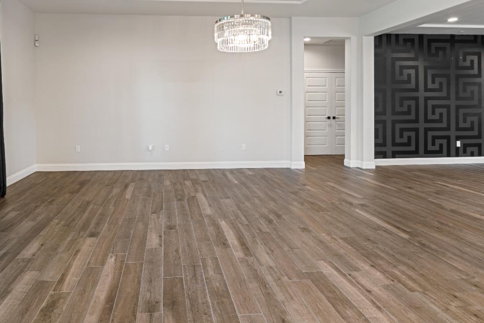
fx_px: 319
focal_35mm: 24
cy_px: 129
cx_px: 189
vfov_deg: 53.3
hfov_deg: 73.4
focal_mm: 11
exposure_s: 3.2
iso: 80
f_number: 8
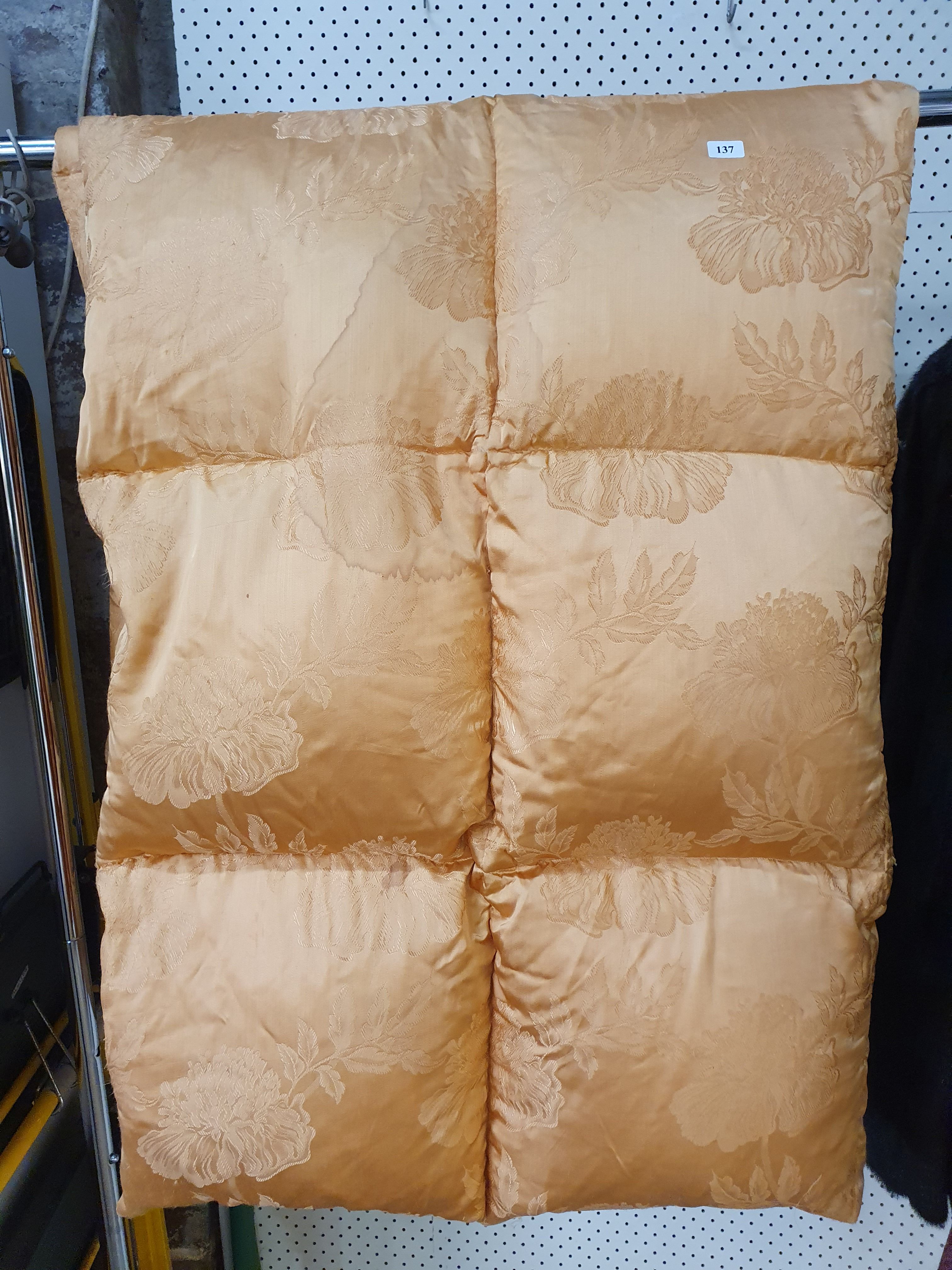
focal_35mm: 26
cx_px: 476
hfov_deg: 53.1
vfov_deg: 67.3
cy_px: 635
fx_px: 953
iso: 320
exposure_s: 1/50
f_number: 2.4
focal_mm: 4.32
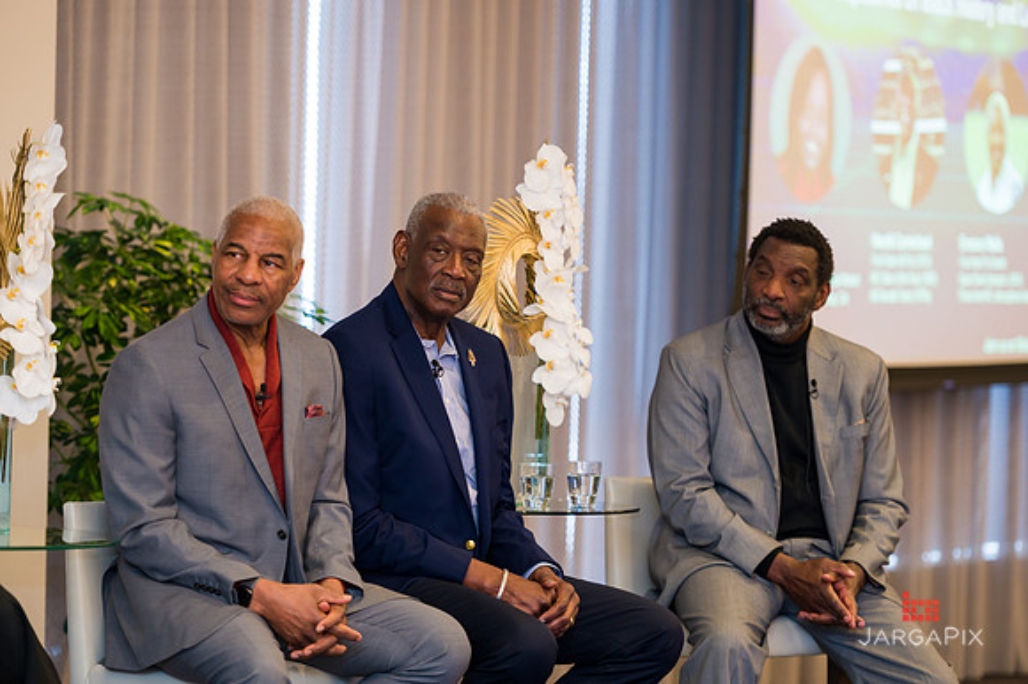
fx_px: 4138
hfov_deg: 14.2
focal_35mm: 145
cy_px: 342
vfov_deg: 9.5
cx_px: 514
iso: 800
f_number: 3.2
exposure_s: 1/200
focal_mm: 145
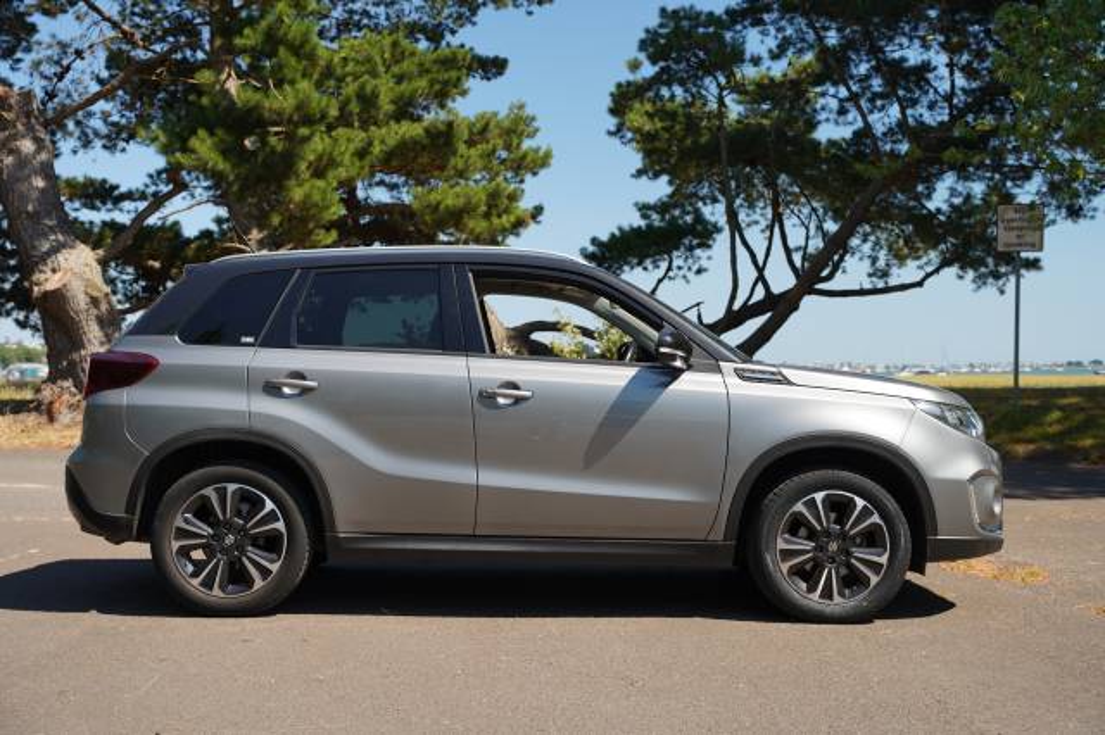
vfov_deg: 30.1
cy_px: 368
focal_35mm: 45
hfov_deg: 44.0
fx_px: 1368
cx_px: 552
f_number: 4.5
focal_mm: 44.6
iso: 100
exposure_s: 1/200
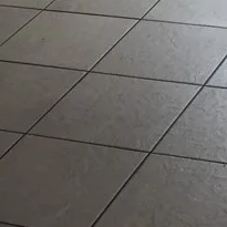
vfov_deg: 12.7
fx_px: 1016
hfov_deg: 12.7
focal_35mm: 137
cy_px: 42
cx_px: 175
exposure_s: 1/40
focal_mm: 3.3
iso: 25
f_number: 2.4
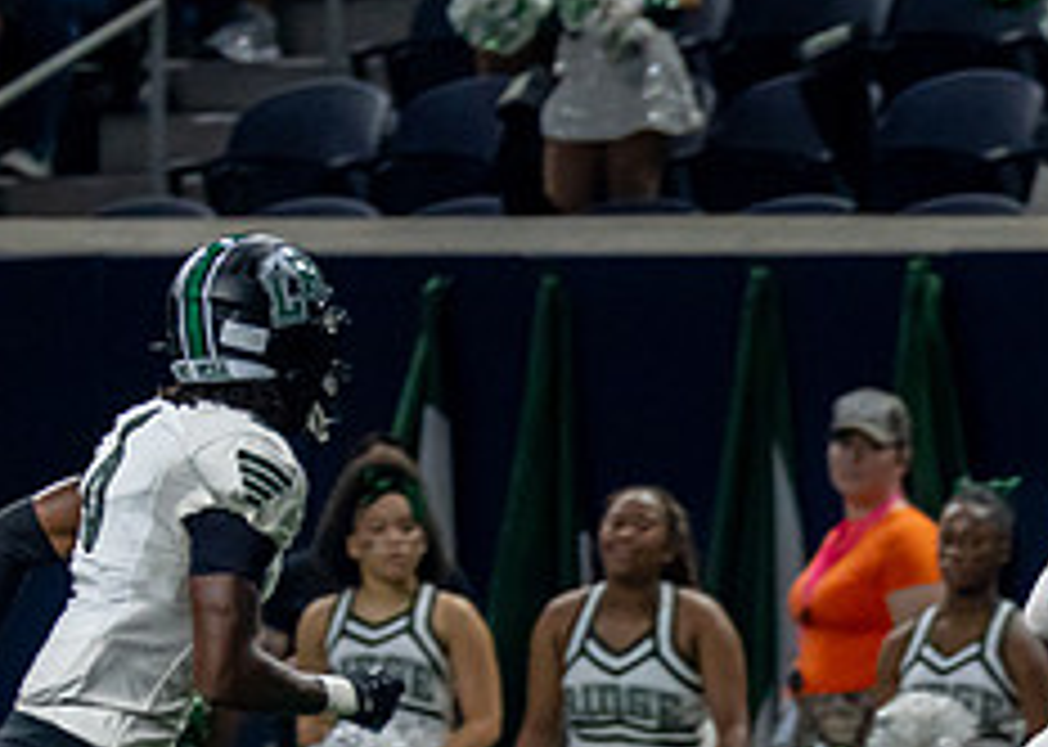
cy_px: 875
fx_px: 25545
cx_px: 1213
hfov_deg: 2.3
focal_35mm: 859
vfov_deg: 1.7
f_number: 2.8
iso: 1600
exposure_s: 1/1000
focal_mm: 200
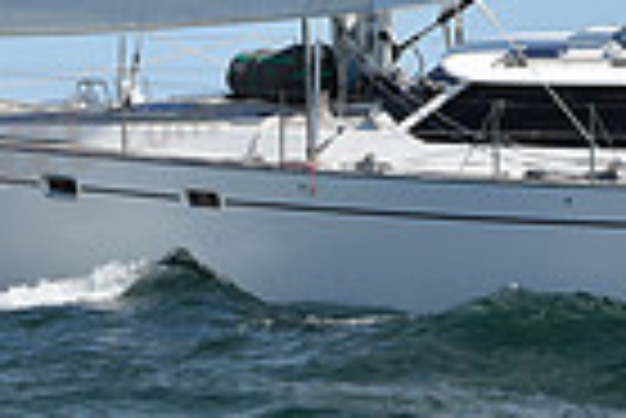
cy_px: -115
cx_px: 455
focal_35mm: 292
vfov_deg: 4.7
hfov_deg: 7.0
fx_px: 5083
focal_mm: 70
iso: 250
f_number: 7.1
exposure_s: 1/1600
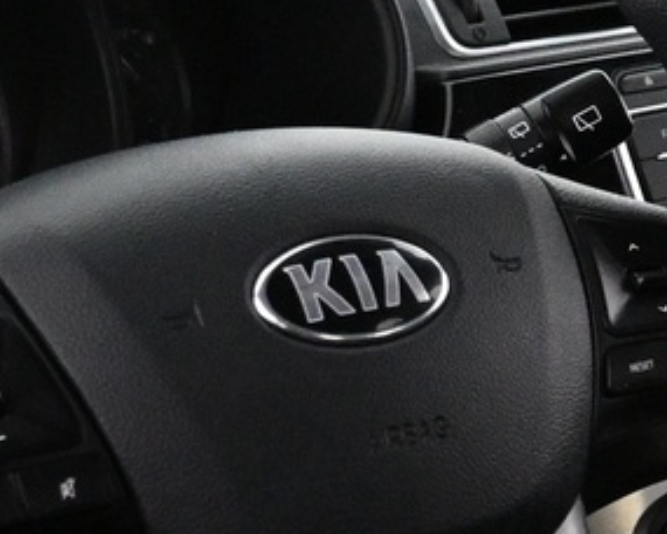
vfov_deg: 12.1
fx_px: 2527
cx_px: 297
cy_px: 269
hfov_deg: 15.0
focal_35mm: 128
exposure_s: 1/80
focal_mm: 16
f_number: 3.5
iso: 4000
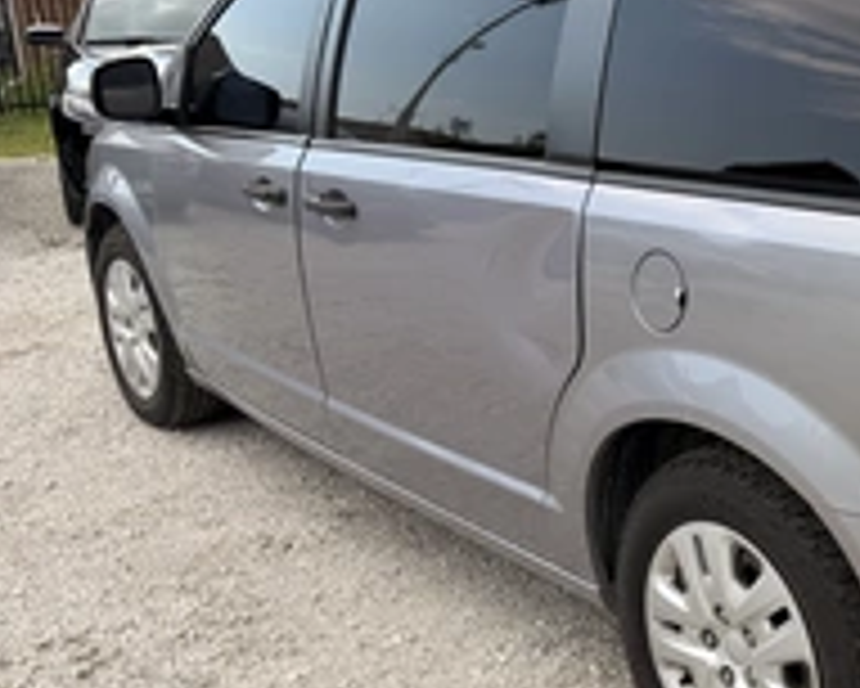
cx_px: 878
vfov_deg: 30.8
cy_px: 306
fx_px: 1248
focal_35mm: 49
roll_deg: +2.4
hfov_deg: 34.3
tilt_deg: -12.3
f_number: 1.78
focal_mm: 6.76
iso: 100
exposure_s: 1/3021
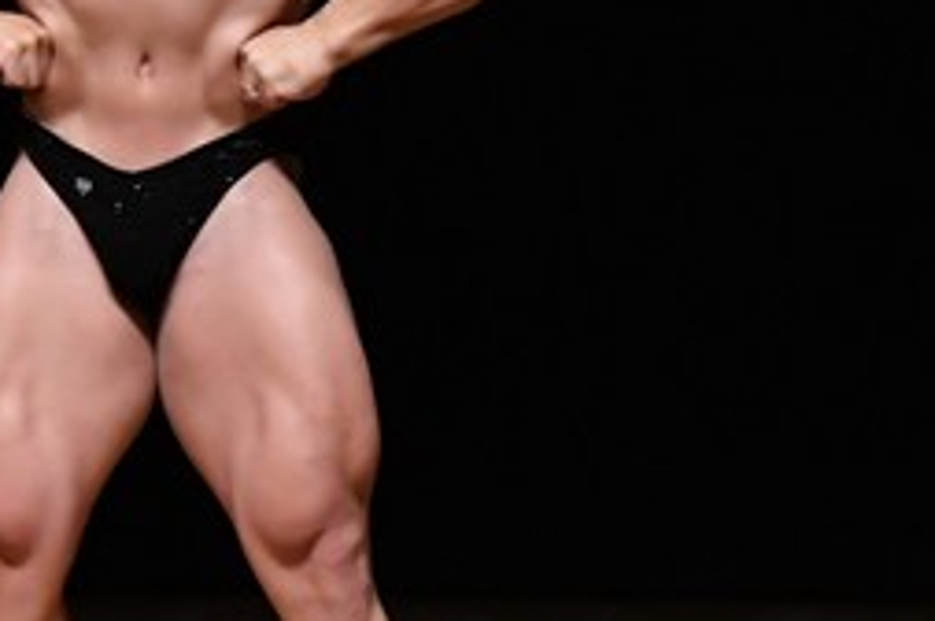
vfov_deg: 1.7
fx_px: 21477
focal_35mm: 828
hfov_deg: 2.5
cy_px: 177
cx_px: 275
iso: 4000
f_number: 5.6
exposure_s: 1/400
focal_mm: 180
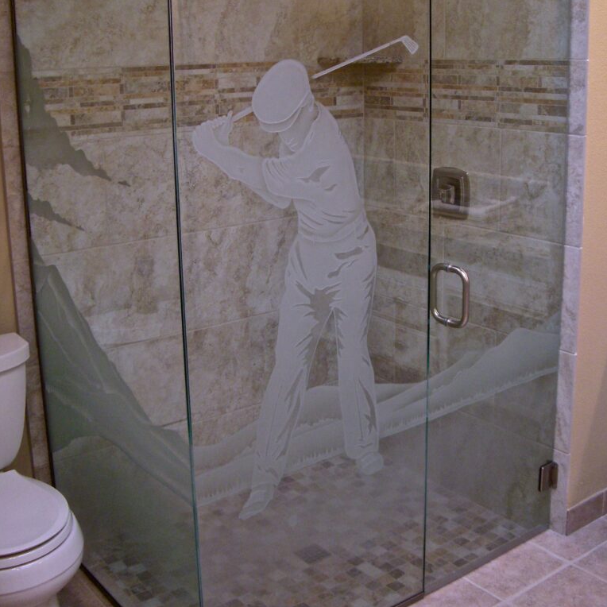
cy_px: 253
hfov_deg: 37.6
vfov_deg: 37.5
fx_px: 893
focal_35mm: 45
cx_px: 304
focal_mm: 7.9
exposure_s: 1/100
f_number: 2.8
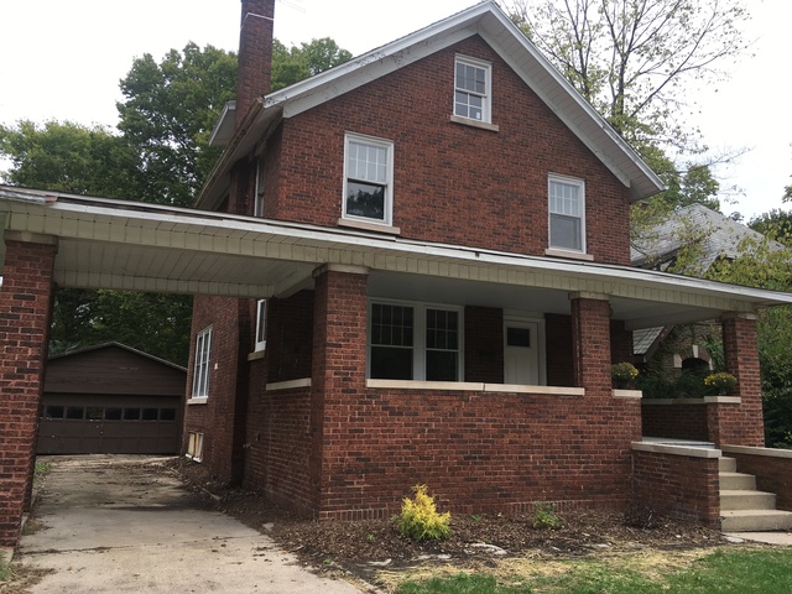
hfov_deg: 61.7
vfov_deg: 48.2
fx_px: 664
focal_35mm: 29
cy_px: 297
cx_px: 396
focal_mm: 4.15
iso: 25
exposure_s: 1/587
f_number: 2.2
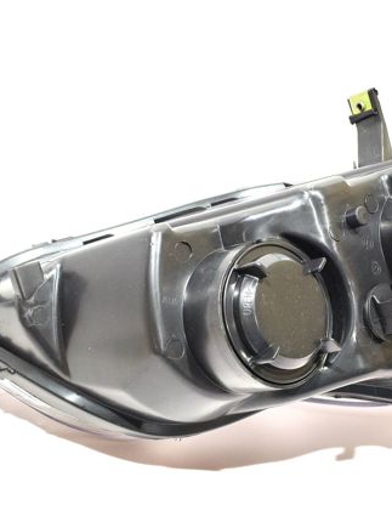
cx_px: 225
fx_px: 830
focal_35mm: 55
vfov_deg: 34.9
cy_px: 280
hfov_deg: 26.6
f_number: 1.75
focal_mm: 4.75
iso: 267
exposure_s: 1/100
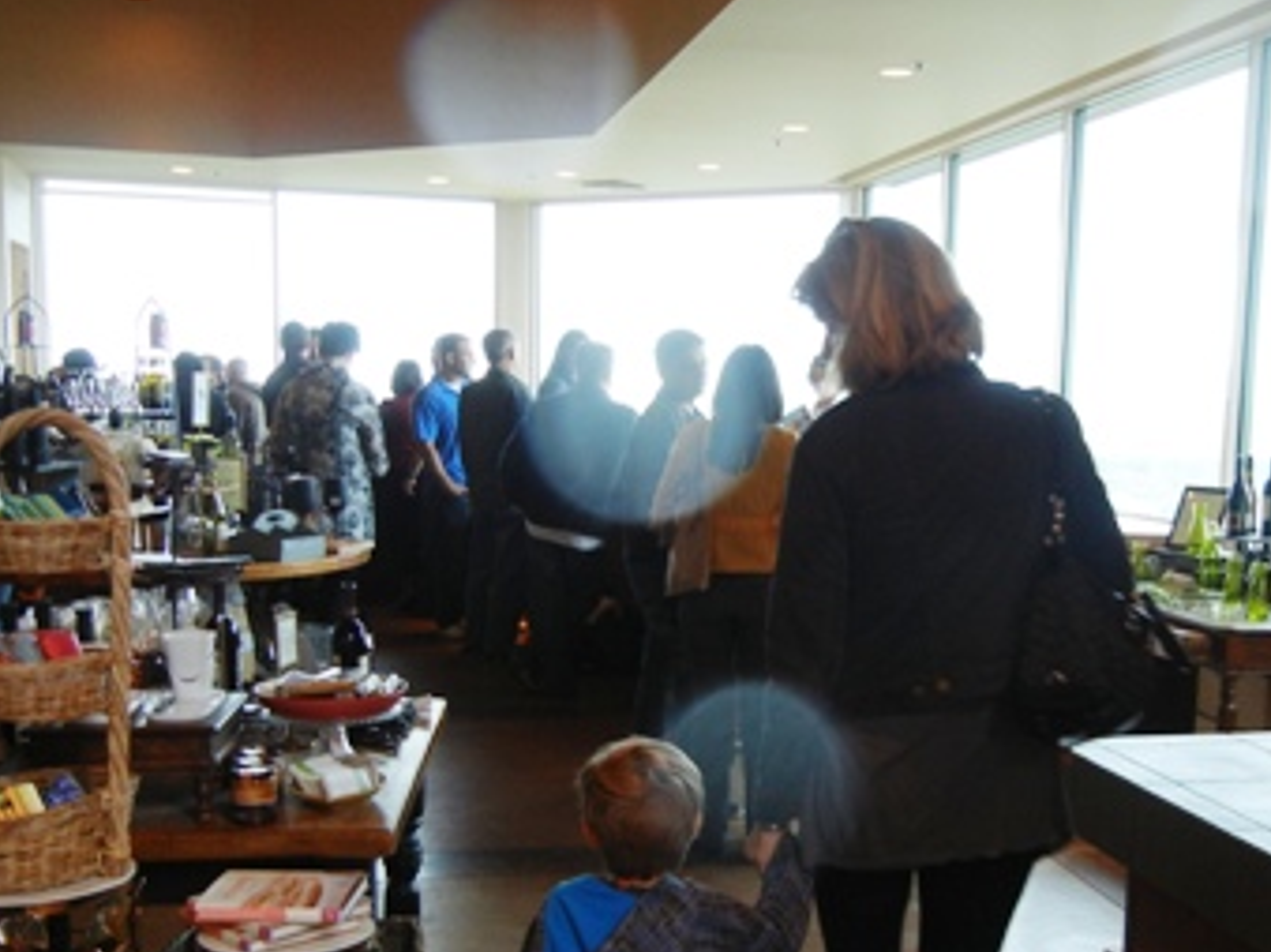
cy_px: 671
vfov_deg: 31.1
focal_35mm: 46
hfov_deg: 41.0
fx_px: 1688
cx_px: 769
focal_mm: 5.4
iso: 170
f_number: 3.5
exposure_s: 1/30
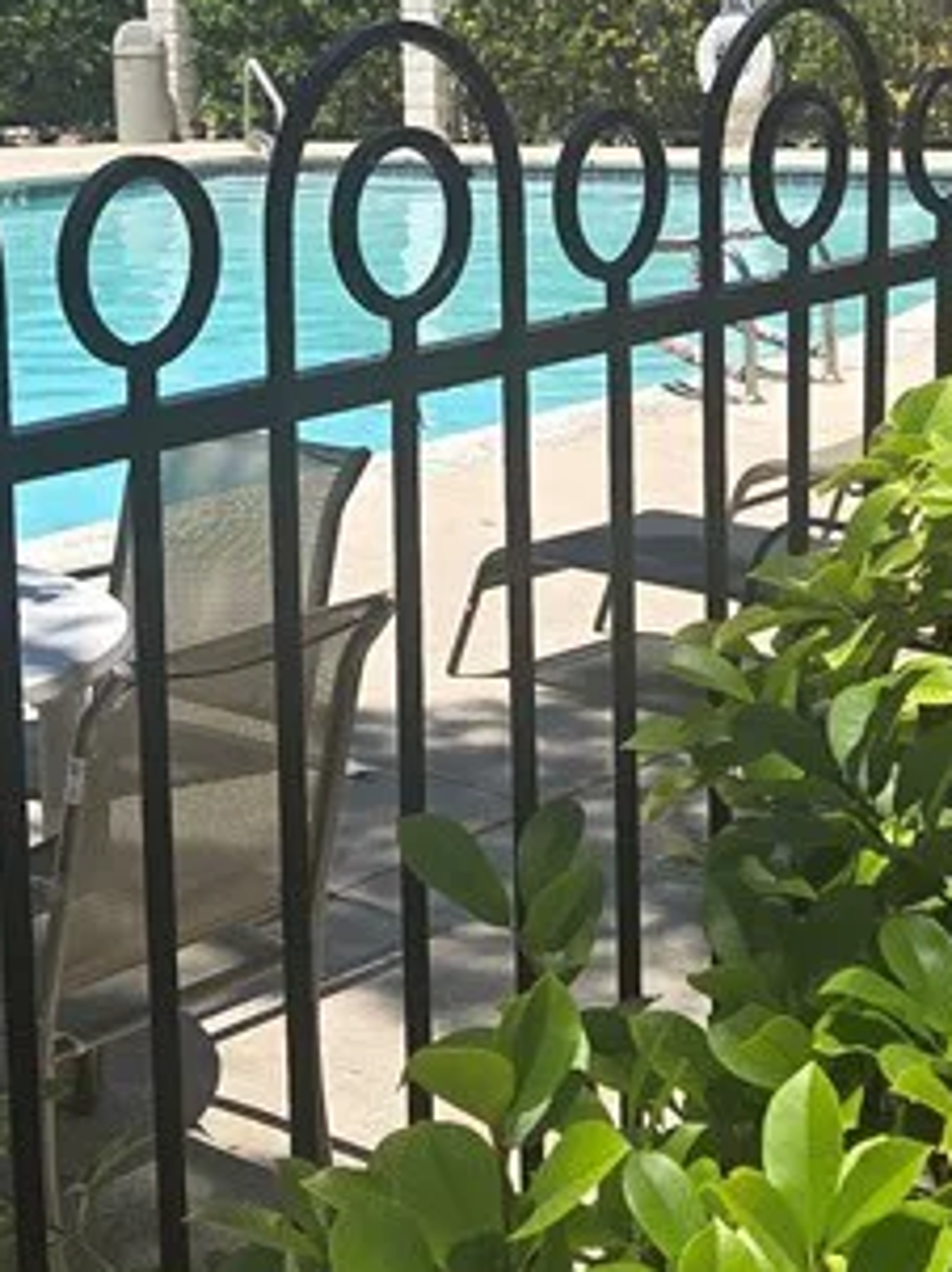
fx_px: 2864
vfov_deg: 24.8
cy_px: 350
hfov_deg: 18.9
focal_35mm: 78
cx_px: 535
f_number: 1.8
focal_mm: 5.4
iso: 80
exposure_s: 1/4559
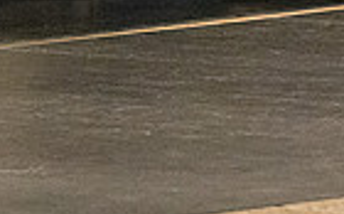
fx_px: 5616
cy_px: -315
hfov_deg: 3.5
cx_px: 181
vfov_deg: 2.2
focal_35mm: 600
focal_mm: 122
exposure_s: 1/400
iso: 10000
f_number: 3.2
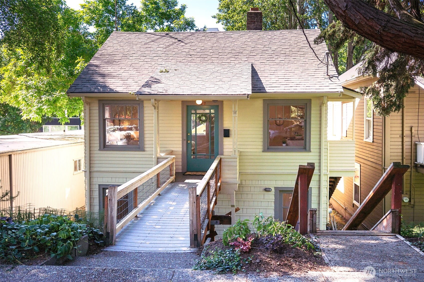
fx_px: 377
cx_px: 212
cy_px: 141
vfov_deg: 41.1
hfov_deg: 58.7
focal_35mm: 32
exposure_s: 1/640
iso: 320
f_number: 4.5
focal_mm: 32
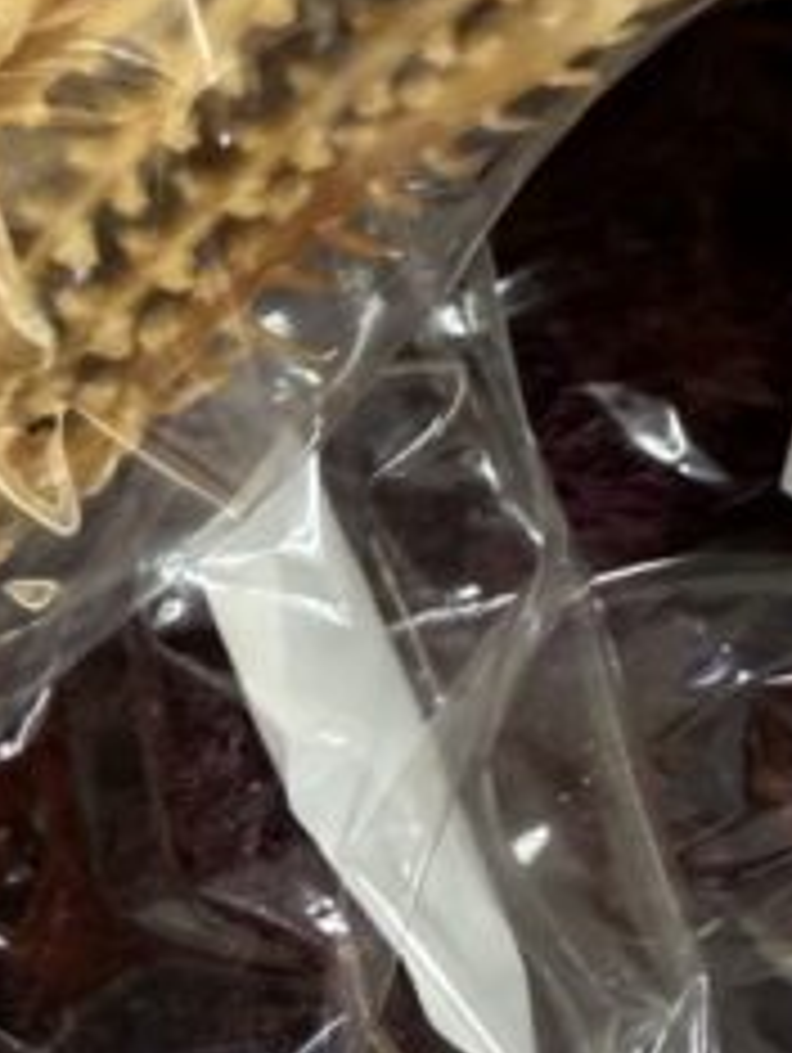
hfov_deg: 16.0
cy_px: 342
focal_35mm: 82
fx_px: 2497
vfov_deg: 23.7
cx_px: -508
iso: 160
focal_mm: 2.22
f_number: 2.2
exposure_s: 1/60
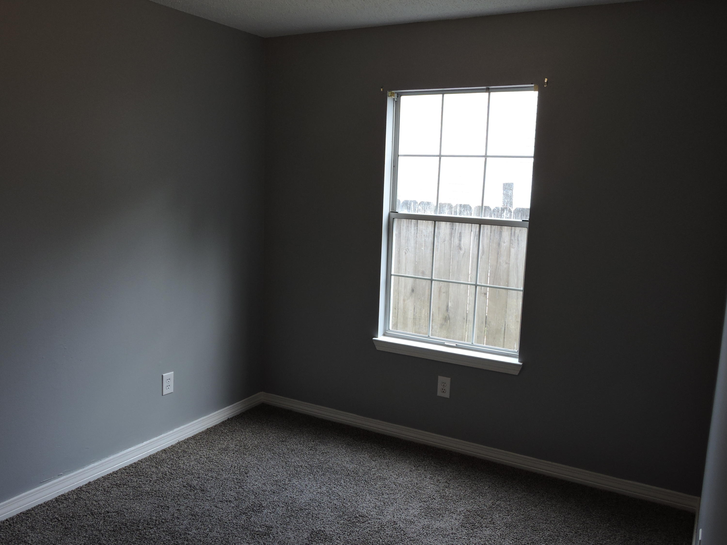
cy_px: 272
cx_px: 364
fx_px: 630
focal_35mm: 30
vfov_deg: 46.8
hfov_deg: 60.0
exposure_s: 1/50
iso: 100
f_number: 3.5
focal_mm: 5.4
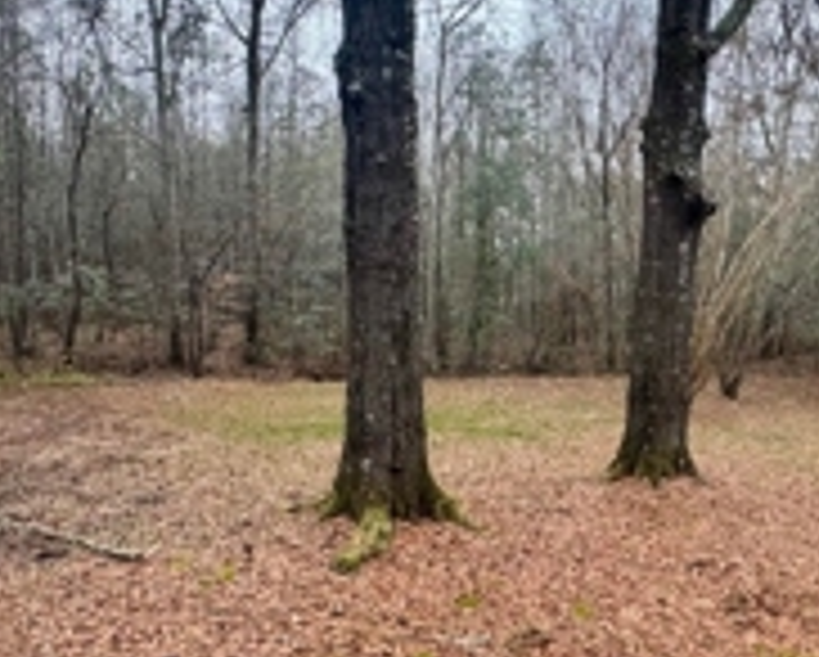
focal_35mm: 30
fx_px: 728
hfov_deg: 57.7
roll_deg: -1.0
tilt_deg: -4.8
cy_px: 346
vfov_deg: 48.6
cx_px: 531
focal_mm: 2.22
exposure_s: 1/120
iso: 320
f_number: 2.2
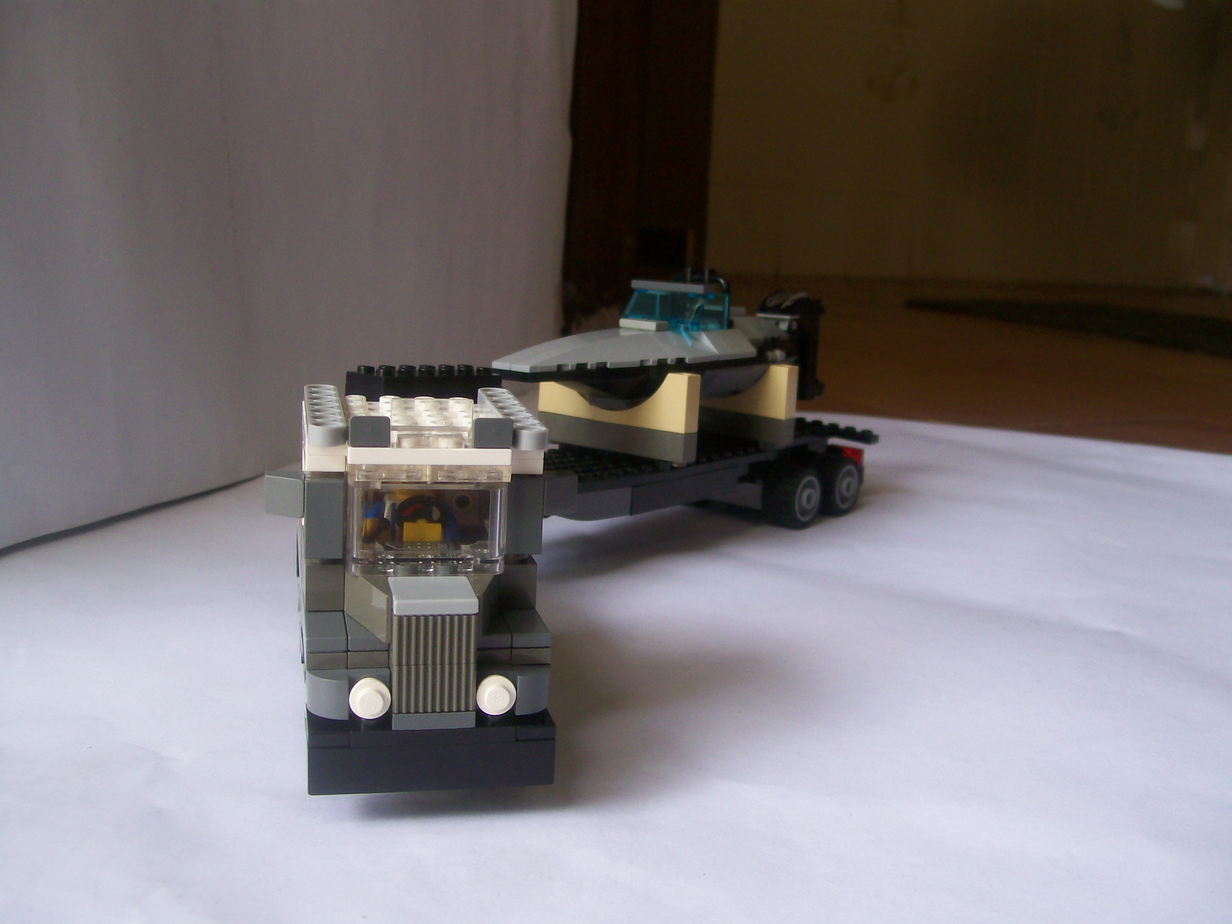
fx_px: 1281
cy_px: 462
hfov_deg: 51.4
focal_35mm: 36
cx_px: 616
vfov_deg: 39.7
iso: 80
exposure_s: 1/139
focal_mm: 6
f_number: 2.7
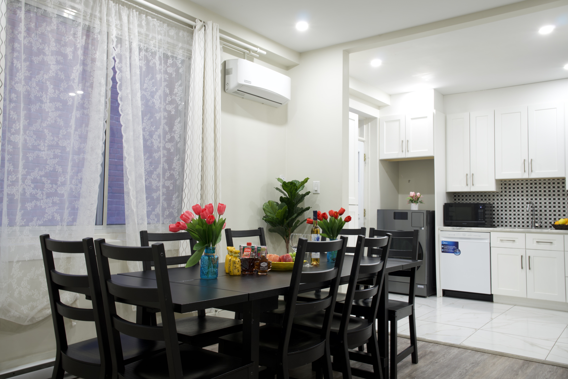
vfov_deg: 43.6
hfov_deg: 61.9
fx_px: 473
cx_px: 284
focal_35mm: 30
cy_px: 190
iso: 100
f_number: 8
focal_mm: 20
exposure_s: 1
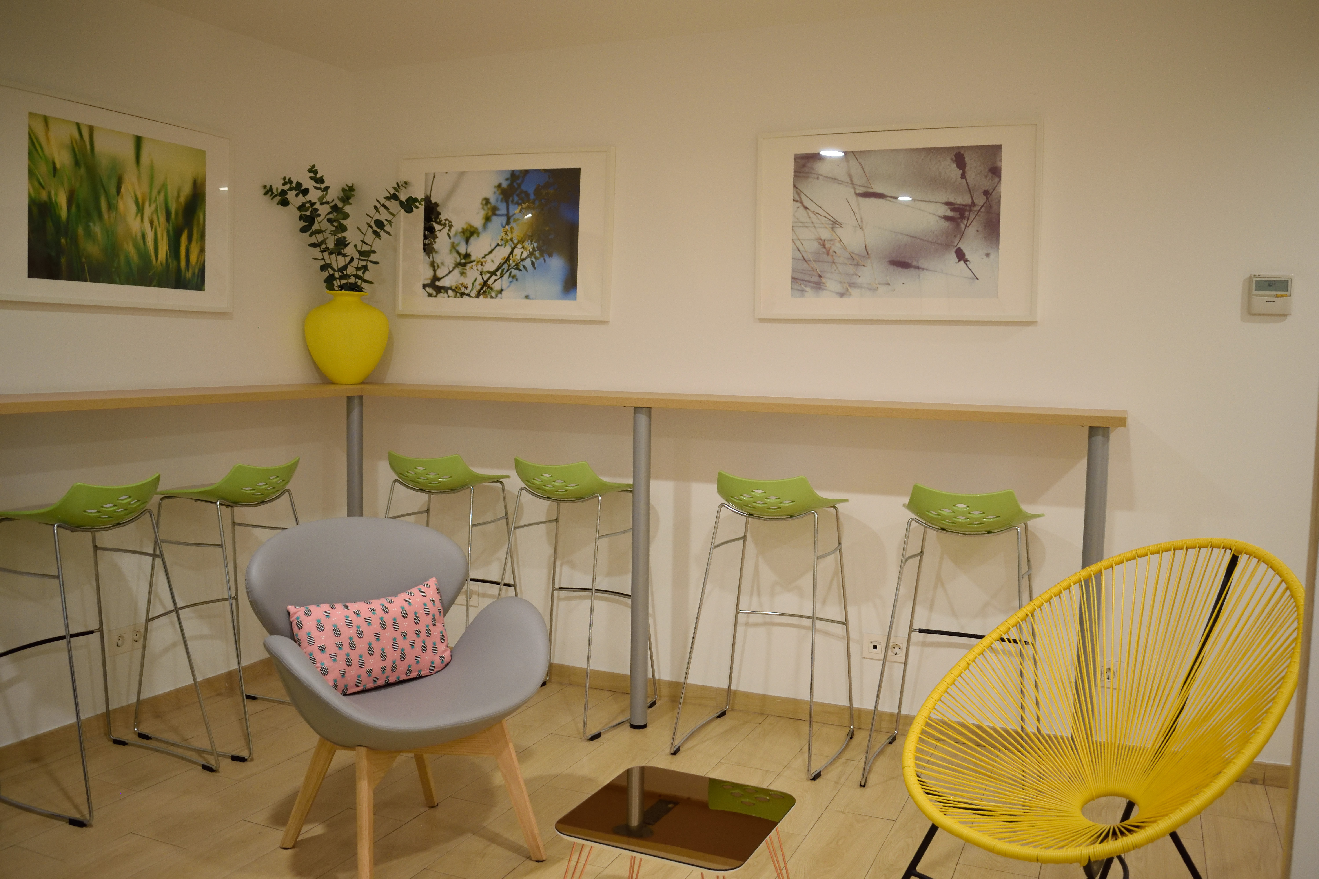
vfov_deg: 43.6
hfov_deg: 61.9
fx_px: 1099
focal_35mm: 30
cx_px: 660
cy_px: 440
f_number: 3.5
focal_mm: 20
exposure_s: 1/50
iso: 800
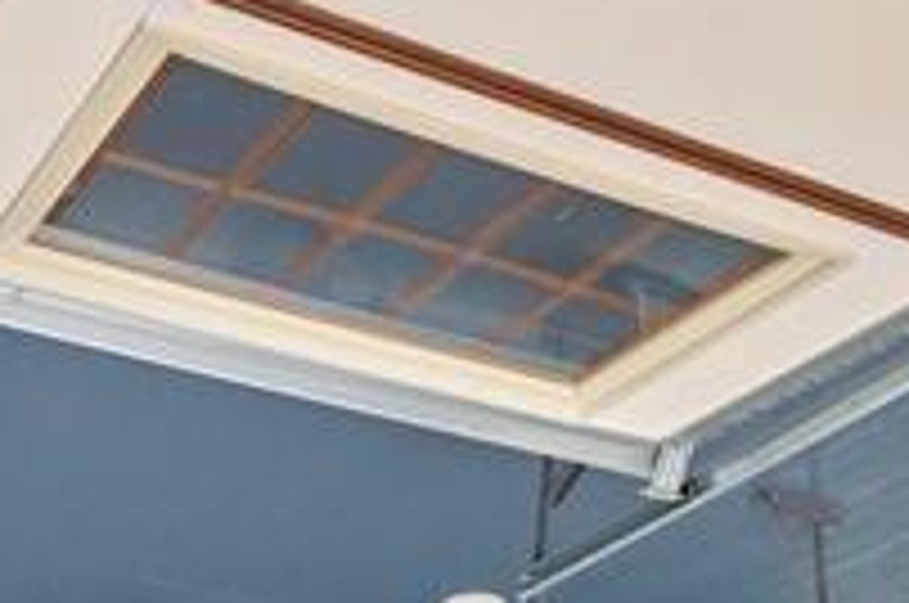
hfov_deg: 28.1
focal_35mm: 71
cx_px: 236
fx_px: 1790
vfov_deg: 14.8
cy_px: 1282
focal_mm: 14
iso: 640
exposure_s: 1/320
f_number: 6.3
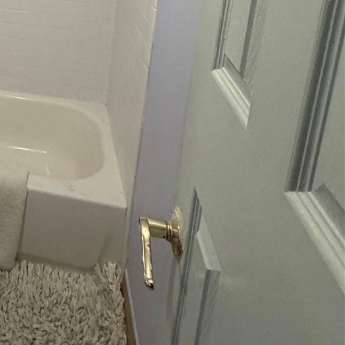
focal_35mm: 38
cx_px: -52
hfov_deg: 35.9
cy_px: -29
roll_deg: -0.7
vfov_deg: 37.2
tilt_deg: -12.2
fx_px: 428
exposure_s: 1/60
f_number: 2.2
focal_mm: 2.22
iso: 320
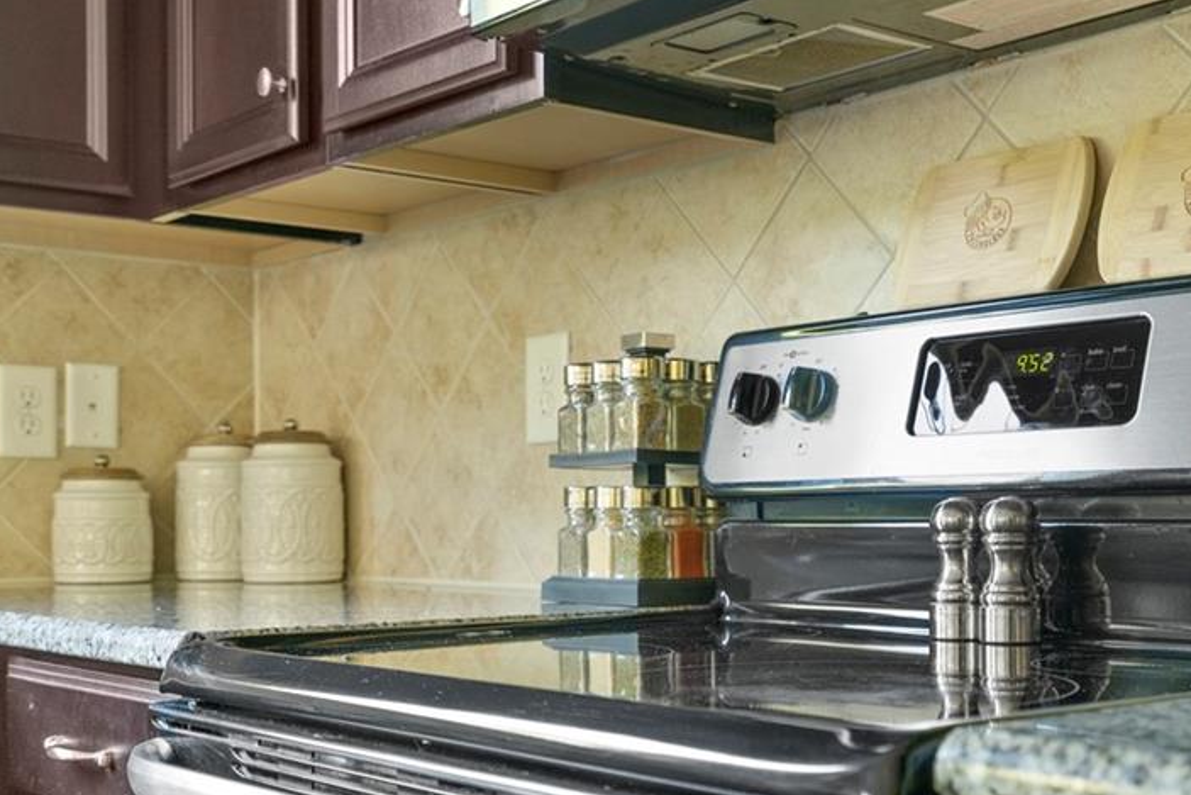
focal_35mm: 51
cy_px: 511
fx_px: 1687
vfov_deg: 26.4
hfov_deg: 38.8
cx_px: 664
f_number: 4
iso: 250
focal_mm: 35
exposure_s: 1/2
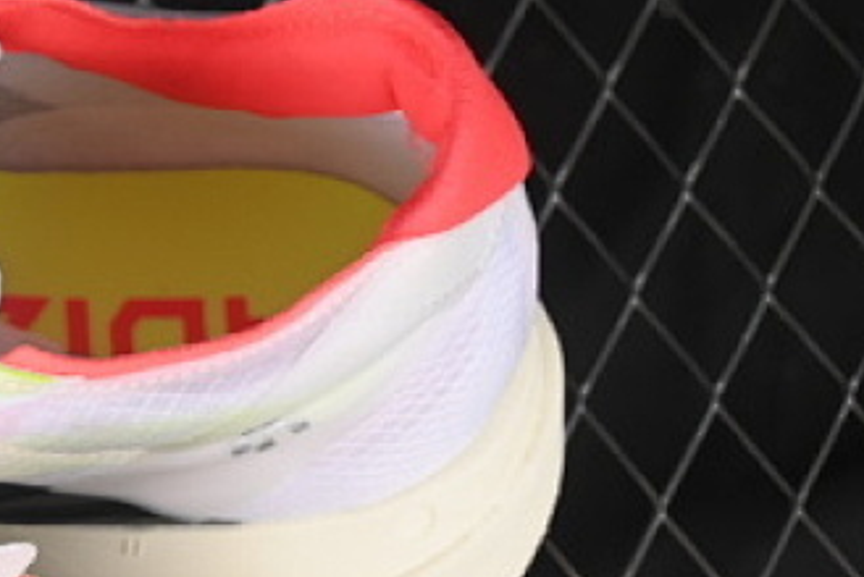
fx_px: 5909
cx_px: -326
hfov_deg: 8.2
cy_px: 792
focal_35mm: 246
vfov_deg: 5.6
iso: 160
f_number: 7.1
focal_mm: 50
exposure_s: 1/80
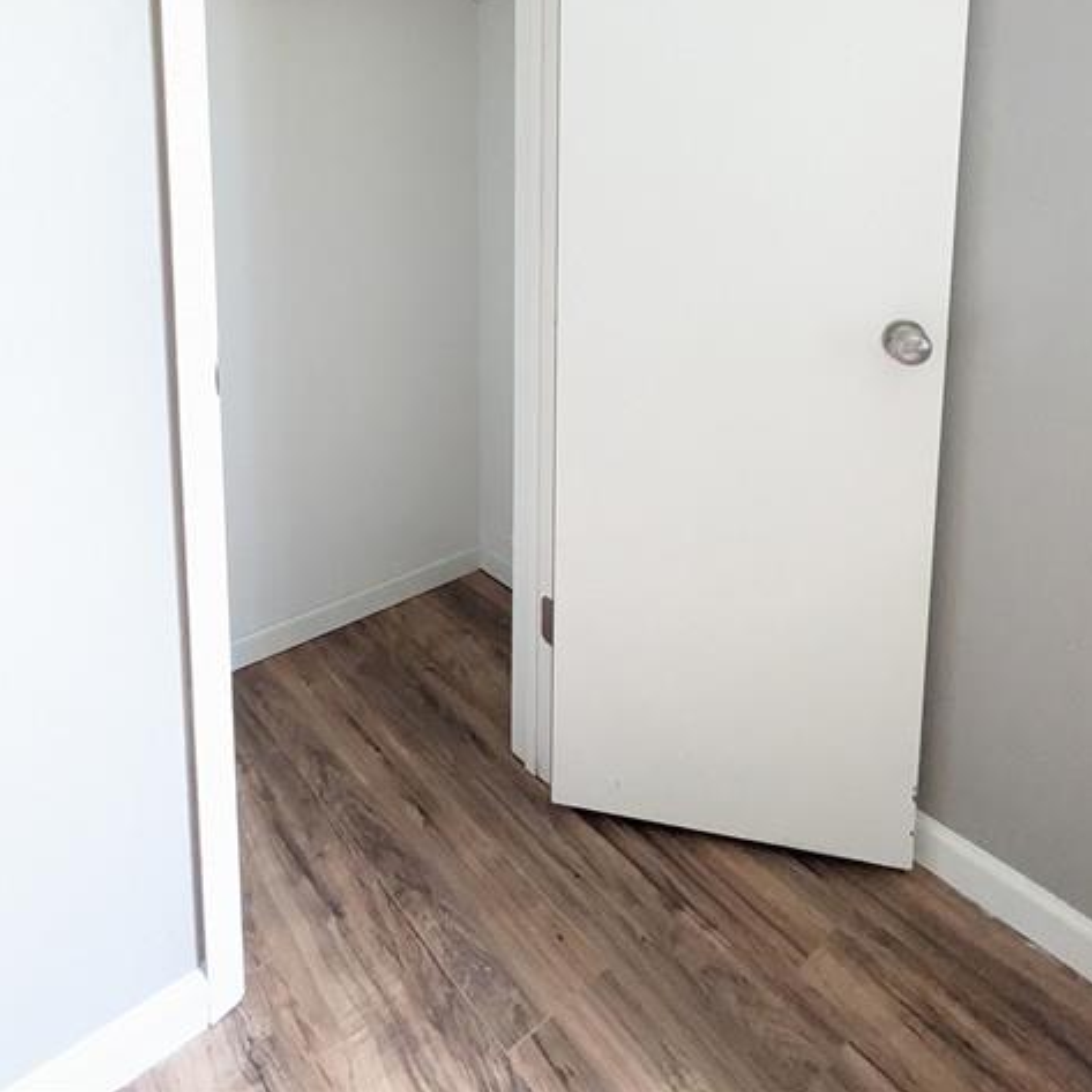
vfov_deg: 61.4
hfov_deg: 67.0
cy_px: 210
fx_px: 821
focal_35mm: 23
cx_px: 478
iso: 2885
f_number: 2.2
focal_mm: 2.35
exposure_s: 1/21.1
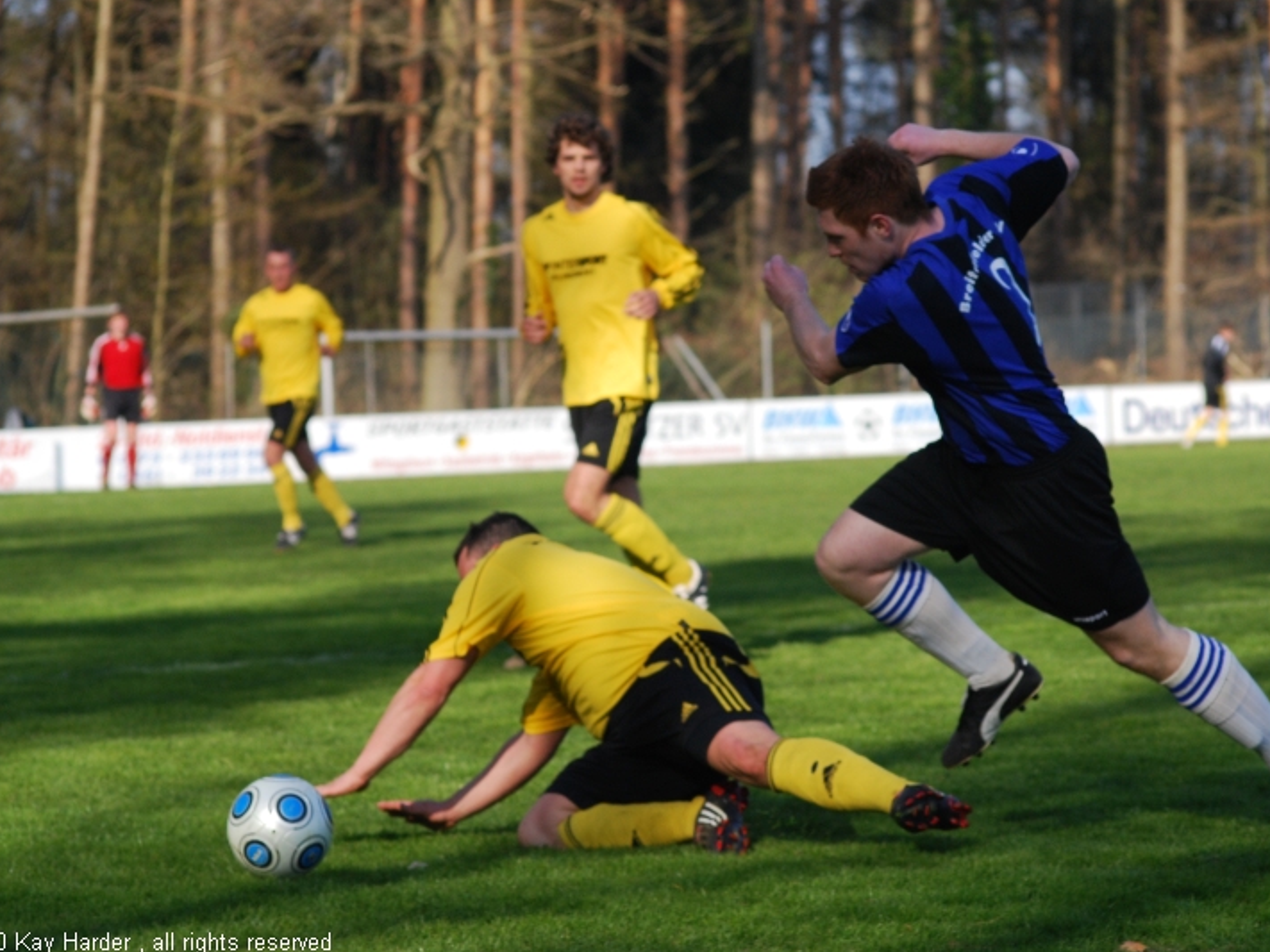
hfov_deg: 10.9
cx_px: 618
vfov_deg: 8.2
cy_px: 477
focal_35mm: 182
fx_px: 6676
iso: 400
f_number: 6.3
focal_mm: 112
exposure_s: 1/1000
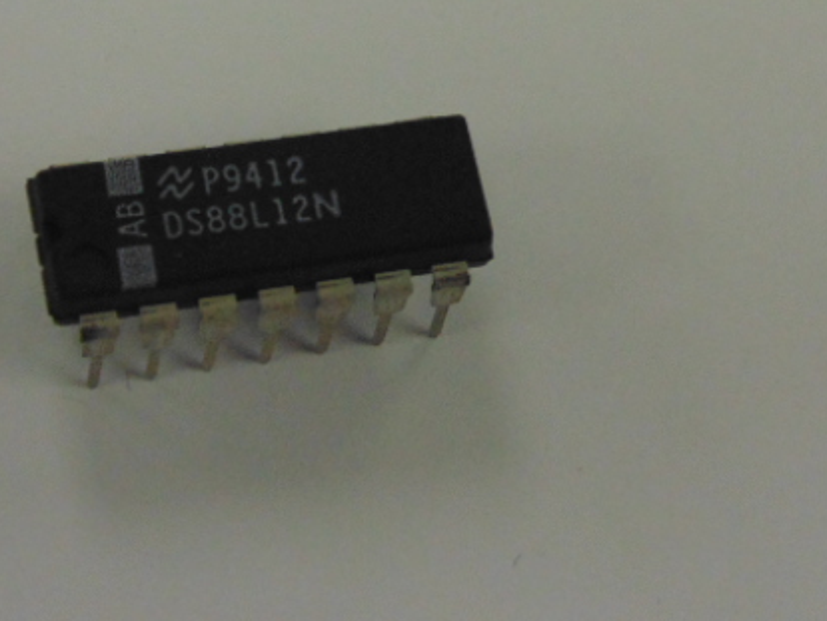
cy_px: 158
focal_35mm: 122
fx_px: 2916
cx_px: 372
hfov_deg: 16.1
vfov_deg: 12.1
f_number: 4.3
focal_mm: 14.1
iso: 500
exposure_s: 1/200
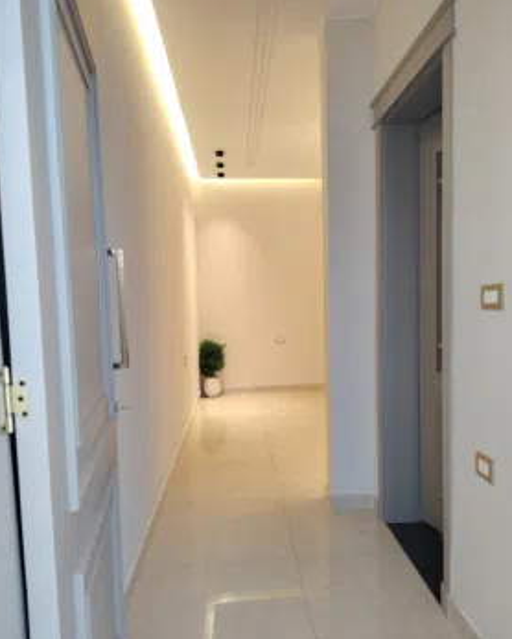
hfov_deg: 53.2
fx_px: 511
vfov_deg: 64.0
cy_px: 339
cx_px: 267
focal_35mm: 27
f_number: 1.75
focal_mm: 5.25
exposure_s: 1/50
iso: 356
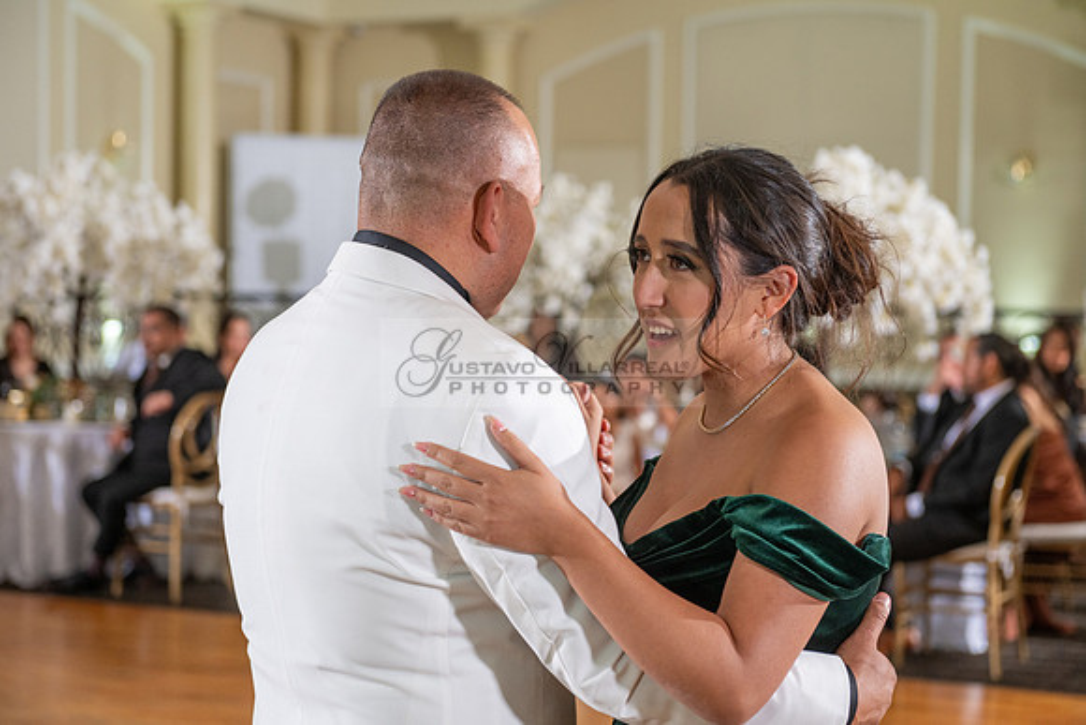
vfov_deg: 19.5
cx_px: 543
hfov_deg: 28.8
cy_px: 362
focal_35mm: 70
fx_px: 2112
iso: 800
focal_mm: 70
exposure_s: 1/160
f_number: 4
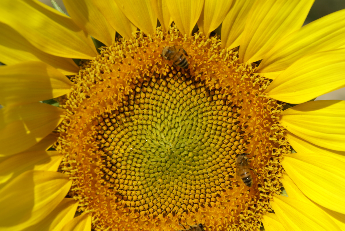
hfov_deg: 13.7
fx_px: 1439
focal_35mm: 150
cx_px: 172
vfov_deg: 9.2
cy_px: 116
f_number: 10
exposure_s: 1/200
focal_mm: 100
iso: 100
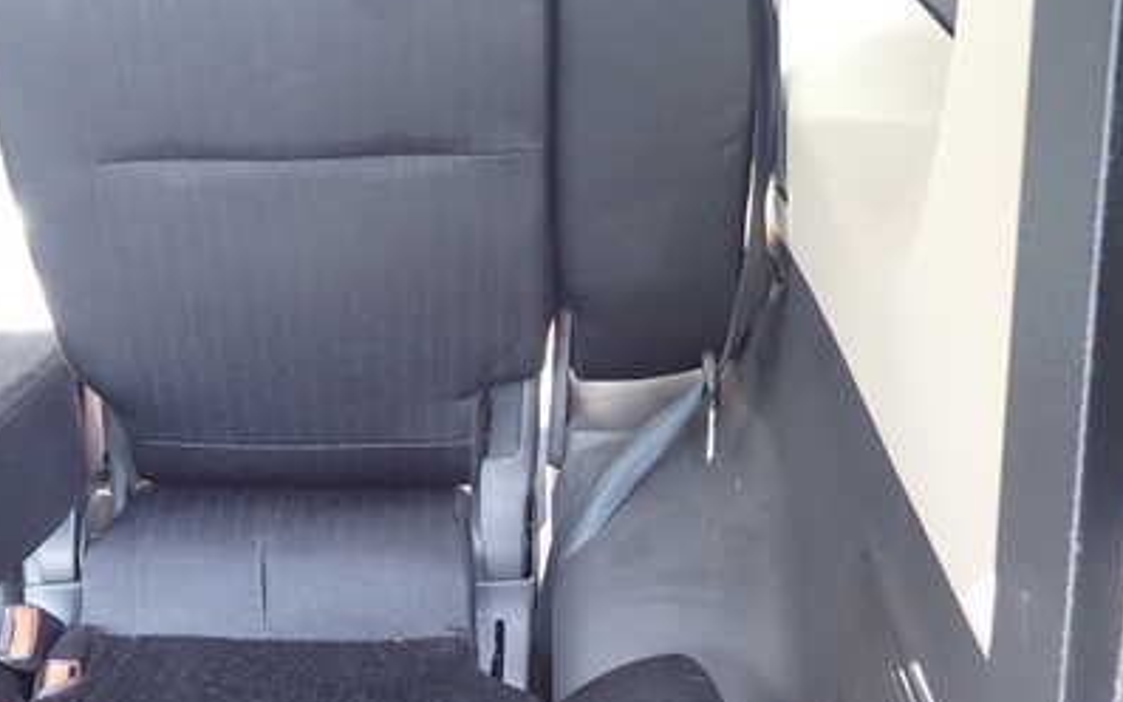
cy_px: 476
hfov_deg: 48.8
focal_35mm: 40
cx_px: 419
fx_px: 1224
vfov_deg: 31.7
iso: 200
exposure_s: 1/50
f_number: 2
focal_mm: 4.5
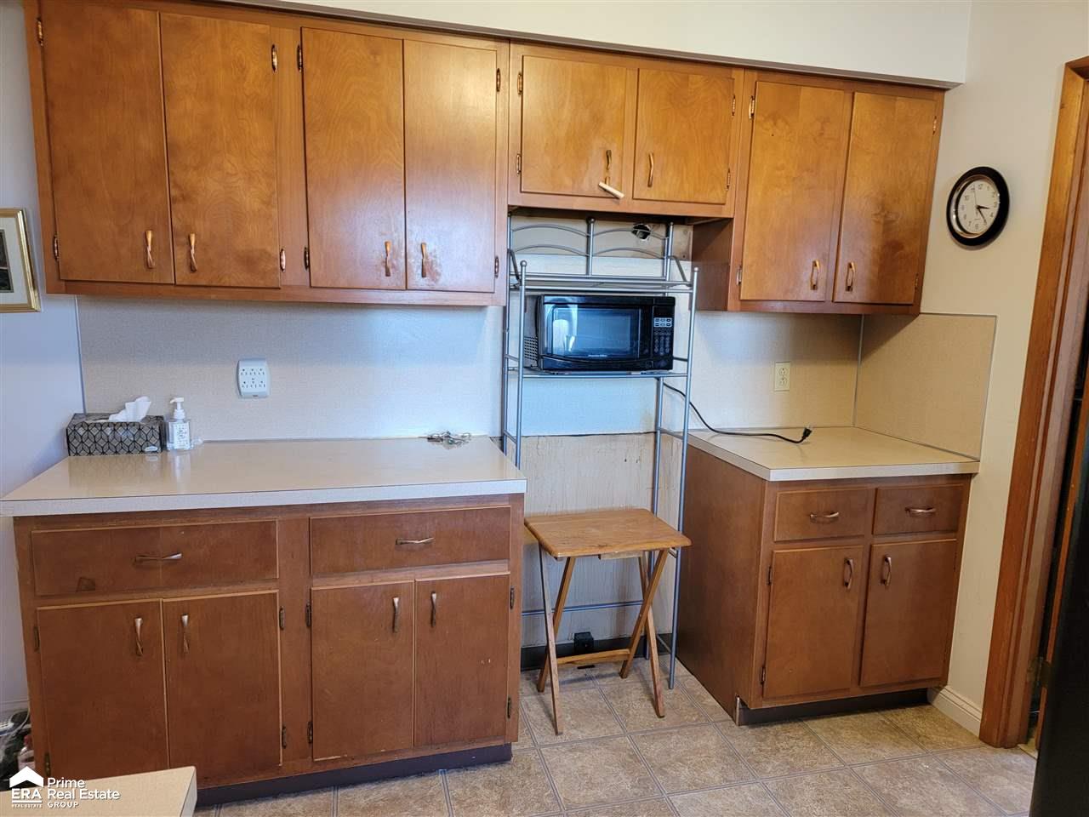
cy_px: 408
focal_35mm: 24
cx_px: 544
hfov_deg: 71.6
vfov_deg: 56.8
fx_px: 755
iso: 250
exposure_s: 1/60
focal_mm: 6.7
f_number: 1.8
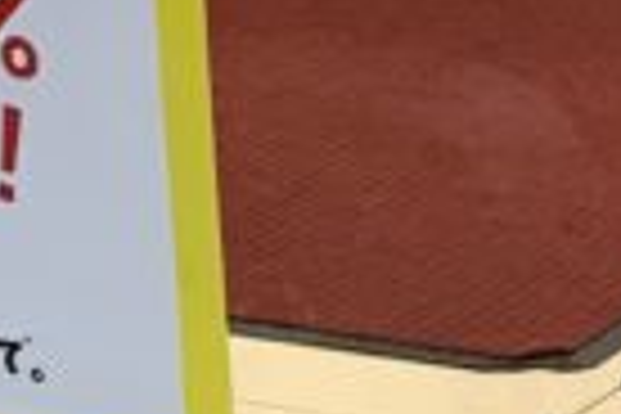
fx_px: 5416
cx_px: 1040
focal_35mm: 314
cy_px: 585
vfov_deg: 4.4
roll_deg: +0.6
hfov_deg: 6.4
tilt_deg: -21.0
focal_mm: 6
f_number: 2.4
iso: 125
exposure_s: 1/94
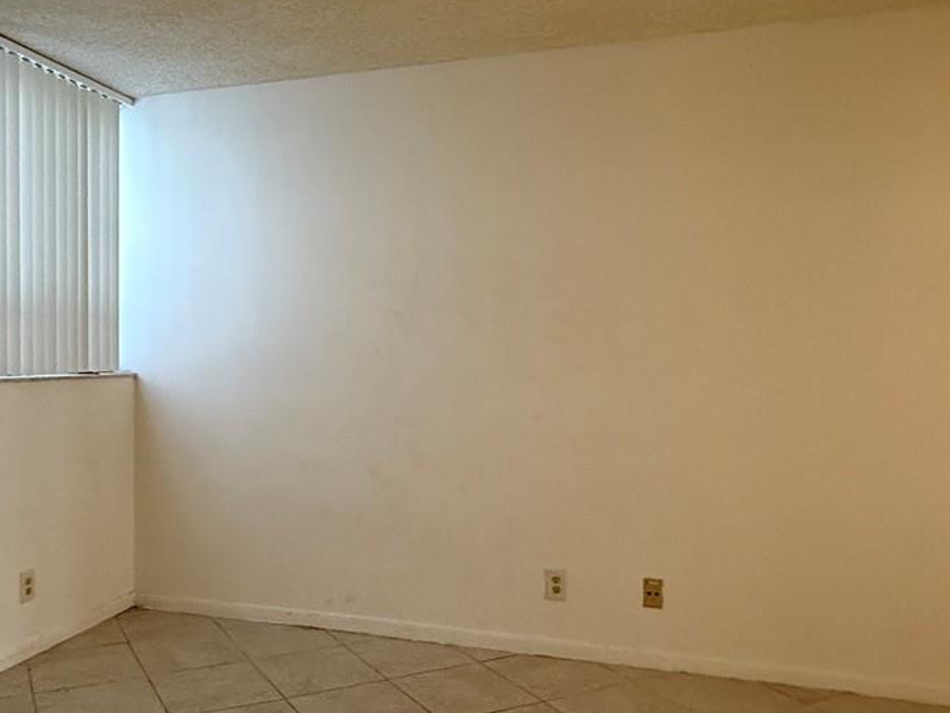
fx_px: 851
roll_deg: -0.7
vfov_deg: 45.4
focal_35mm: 31
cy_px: 376
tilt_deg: -1.3
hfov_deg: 57.6
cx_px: 352
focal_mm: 2.22
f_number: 2.2
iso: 640
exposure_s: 1/60
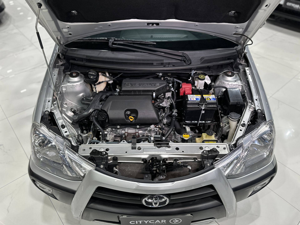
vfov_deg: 56.8
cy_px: 112
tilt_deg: -43.3
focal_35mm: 24
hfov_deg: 71.6
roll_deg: -0.1
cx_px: 150
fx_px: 208
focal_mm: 6.86
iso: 200
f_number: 1.78
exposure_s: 1/120
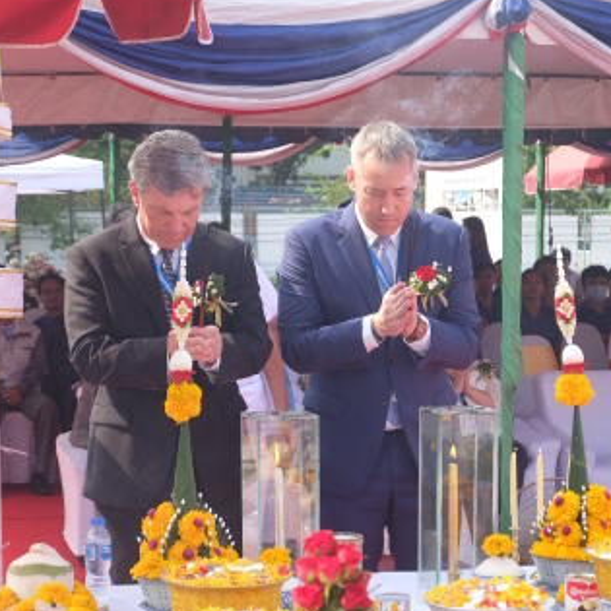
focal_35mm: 97
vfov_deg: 17.9
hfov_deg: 17.9
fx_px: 1937
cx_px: 305
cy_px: 405
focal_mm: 50
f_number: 5.6
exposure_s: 1/170
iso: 200
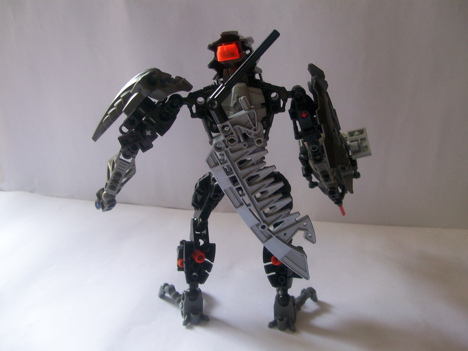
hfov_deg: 51.4
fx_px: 487
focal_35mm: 36
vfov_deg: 39.7
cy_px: 176
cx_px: 234
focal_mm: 6
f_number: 2.7
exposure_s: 1/76.2
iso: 80
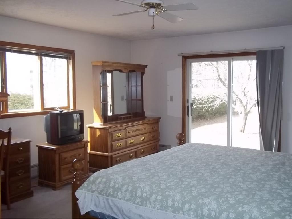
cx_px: 146
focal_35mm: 36
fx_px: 304
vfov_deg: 39.7
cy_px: 110
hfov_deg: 51.4
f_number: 3.1
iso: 160
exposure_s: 1/80
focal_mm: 6.5
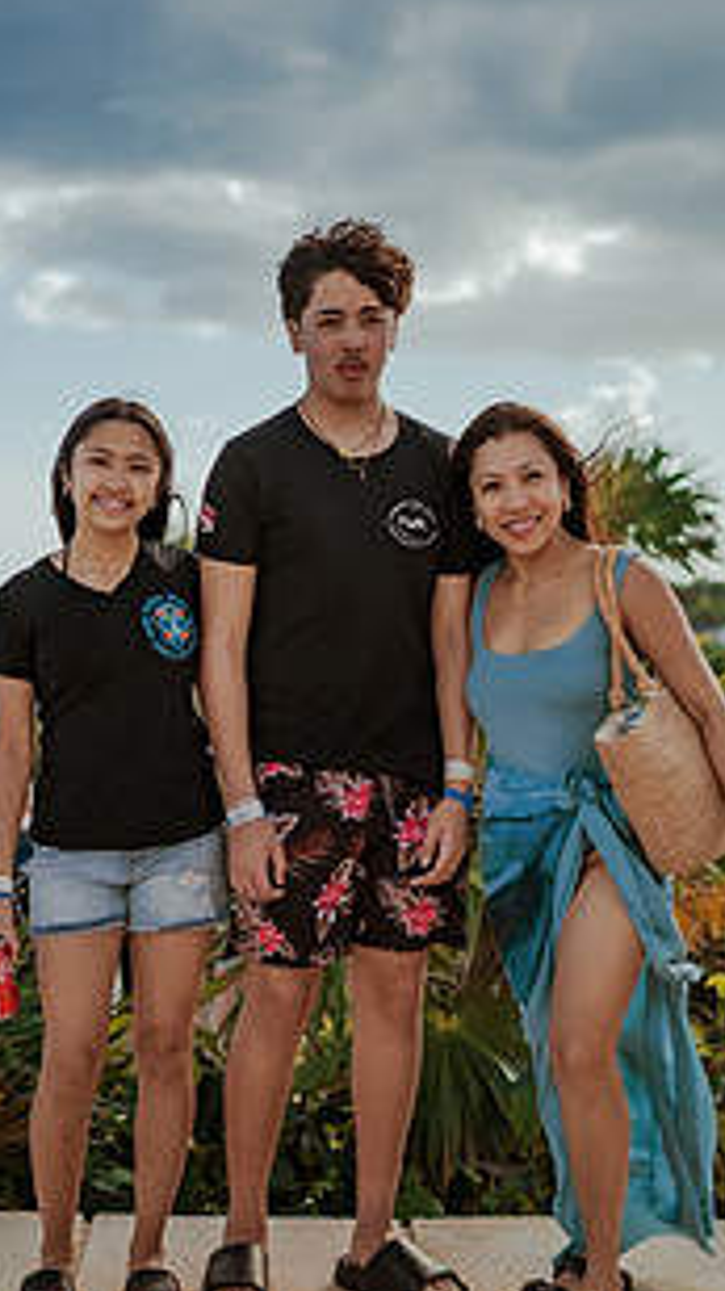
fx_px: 2361
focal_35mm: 69
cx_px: 235
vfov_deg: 30.6
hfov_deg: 17.4
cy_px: 690
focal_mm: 35
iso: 100
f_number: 1.8
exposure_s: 1/5000
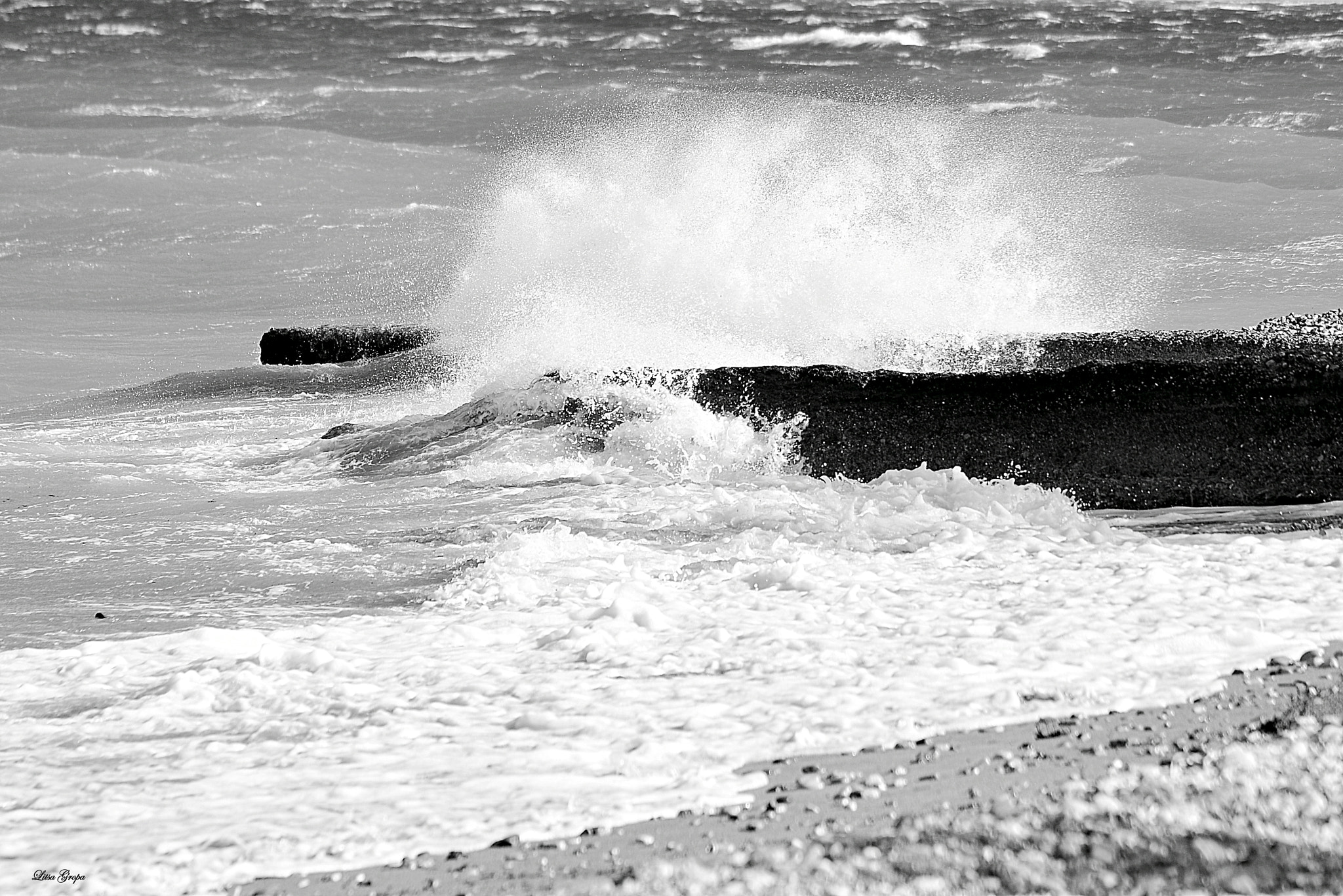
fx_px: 7275
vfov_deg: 7.0
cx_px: 672
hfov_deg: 10.5
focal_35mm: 195
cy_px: 448
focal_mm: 130
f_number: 4.5
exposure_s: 1/640
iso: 100
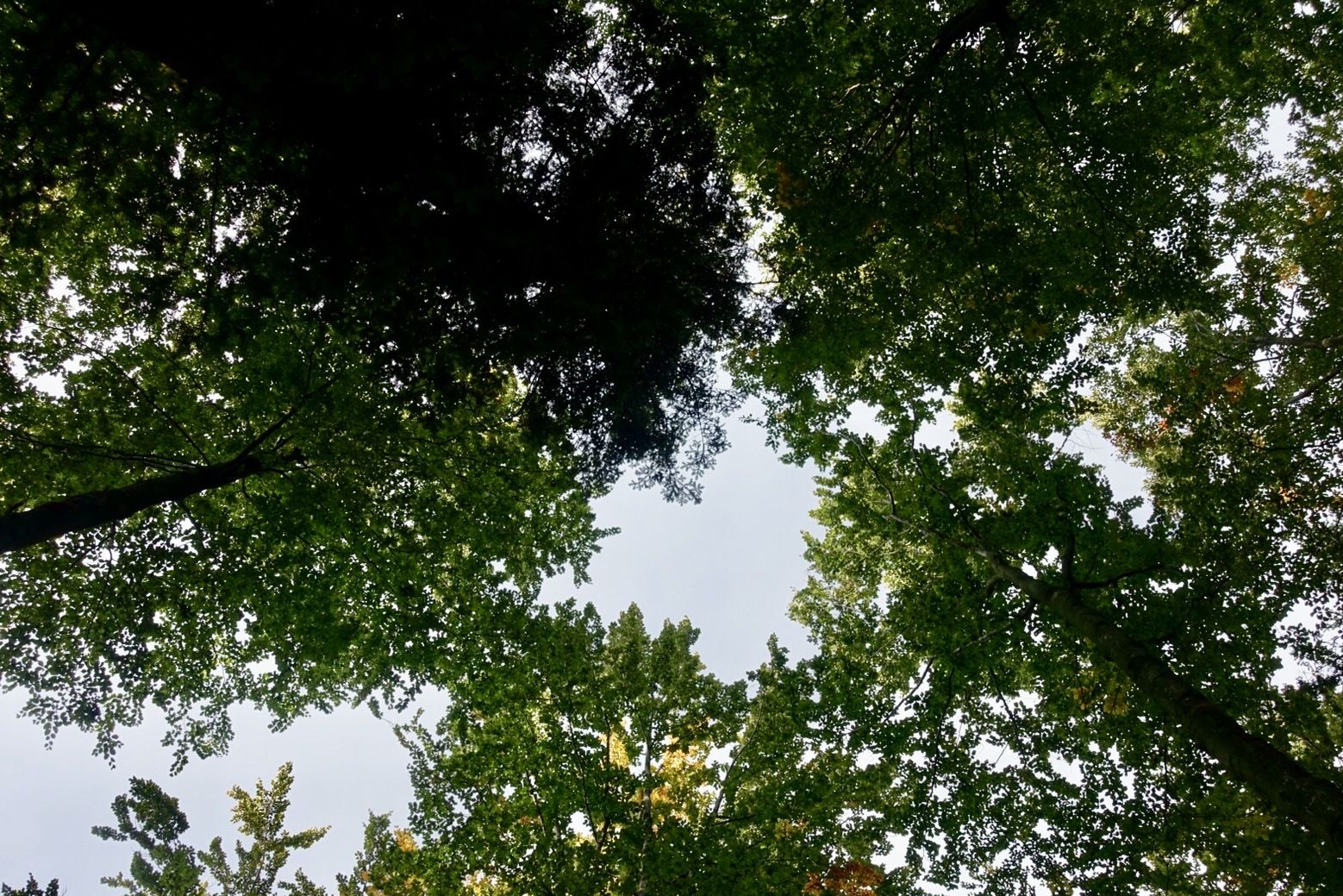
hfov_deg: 51.9
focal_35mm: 37
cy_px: 448
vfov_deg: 35.9
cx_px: 689
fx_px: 1380
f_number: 4
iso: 125
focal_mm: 13.34
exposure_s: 1/200
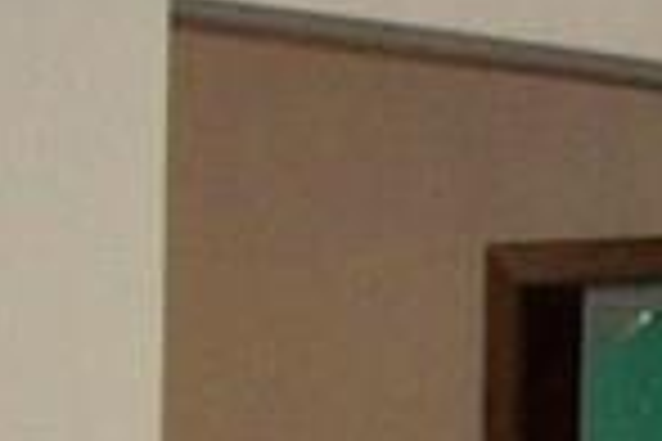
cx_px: 2004
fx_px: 4670
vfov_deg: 5.2
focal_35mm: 254
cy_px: 1098
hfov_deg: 7.2
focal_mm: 6.3
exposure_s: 1/30
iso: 320
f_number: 3.1
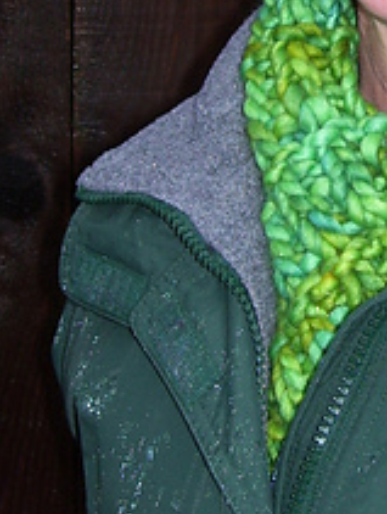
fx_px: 1620
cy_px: 22
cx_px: 424
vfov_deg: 17.7
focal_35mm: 109
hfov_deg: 13.4
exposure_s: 1/60
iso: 80
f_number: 2.7
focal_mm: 6
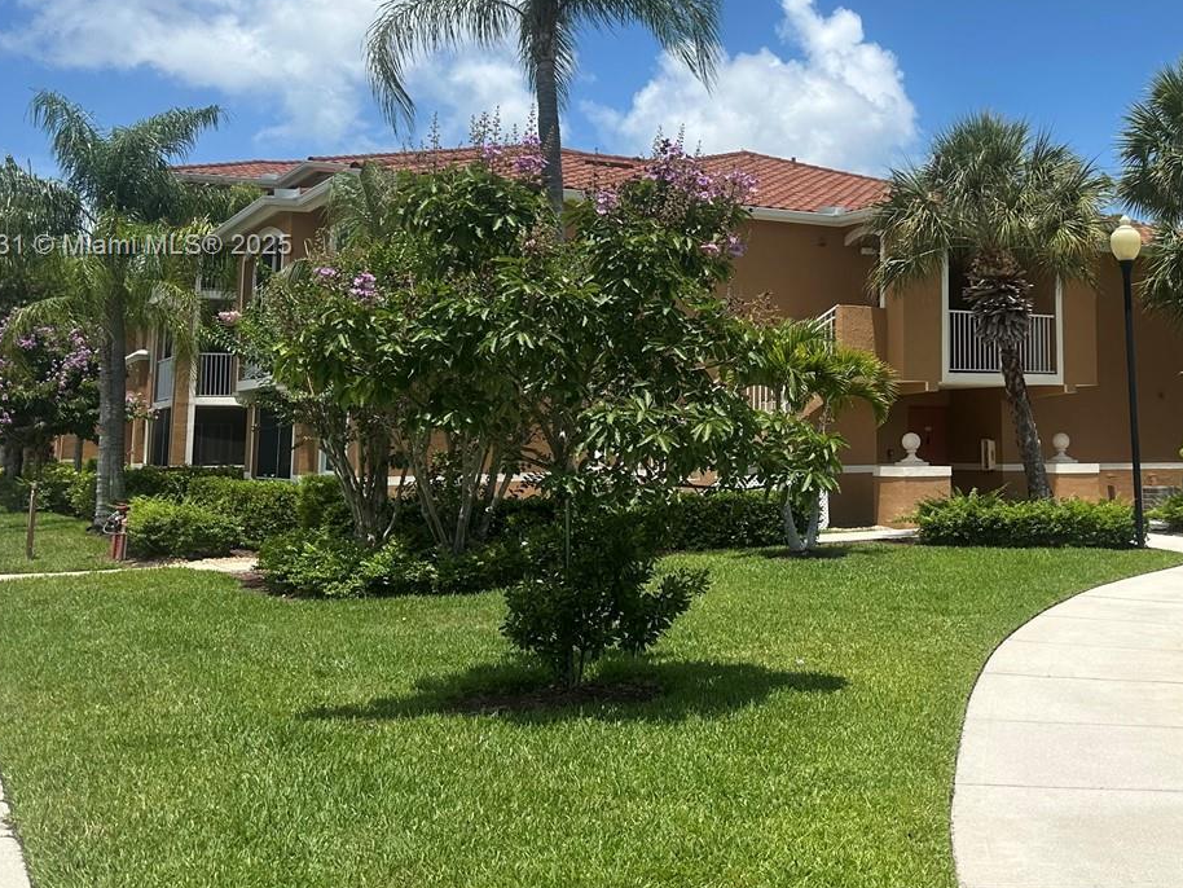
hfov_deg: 43.1
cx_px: 914
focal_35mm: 42
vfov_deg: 33.8
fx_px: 1436
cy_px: 247
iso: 80
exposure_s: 1/6211
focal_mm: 6.86
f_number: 1.78
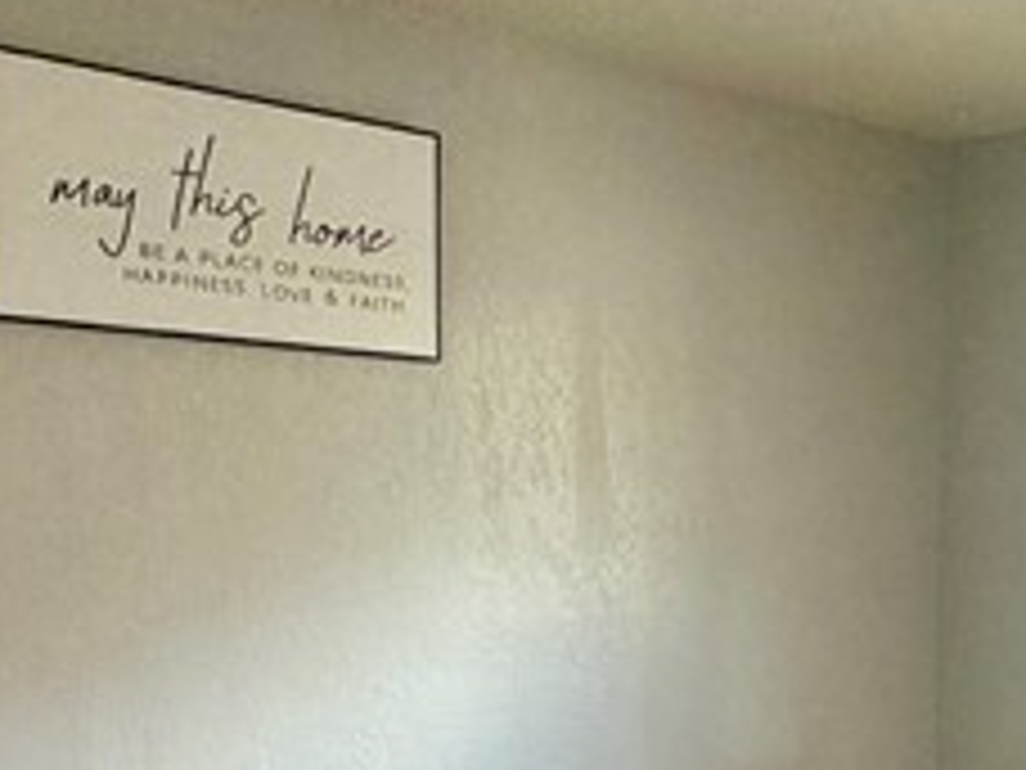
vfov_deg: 21.9
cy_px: 878
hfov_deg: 29.2
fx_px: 1867
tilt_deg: -10.5
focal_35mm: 63
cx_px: 968
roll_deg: -1.0
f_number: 2.2
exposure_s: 1/60
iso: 400
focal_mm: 2.22
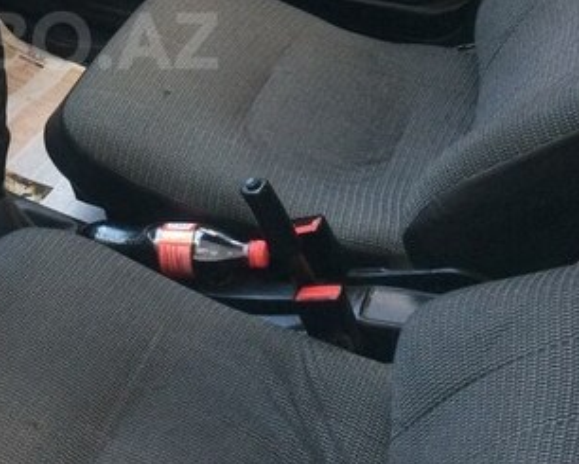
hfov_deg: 29.3
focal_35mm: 61
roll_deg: +5.6
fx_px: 1046
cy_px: 41
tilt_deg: -32.4
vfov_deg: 24.2
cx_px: 25
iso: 200
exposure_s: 1/33
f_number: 2.2
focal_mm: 4.15
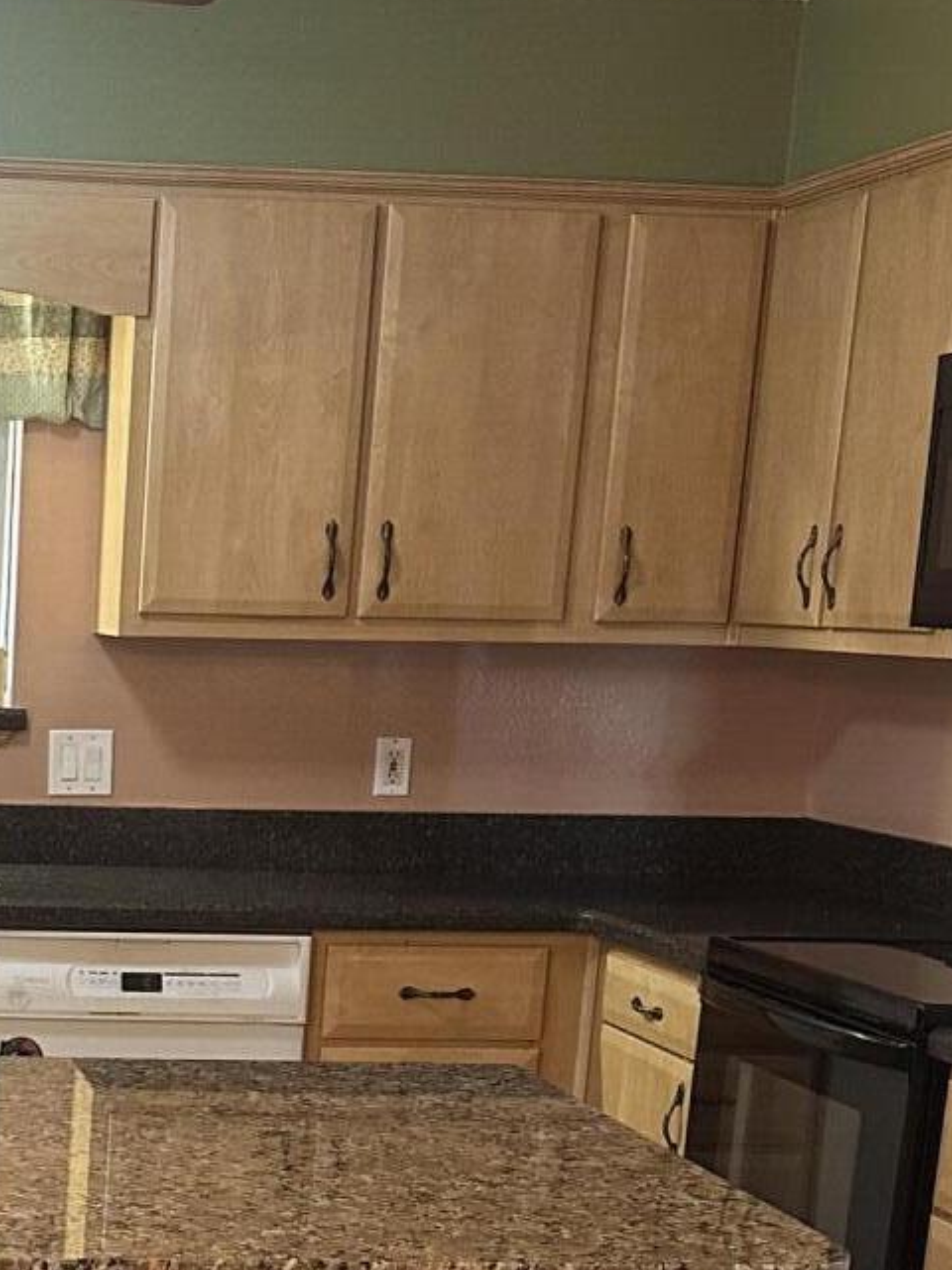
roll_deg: -2.1
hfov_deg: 18.9
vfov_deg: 24.6
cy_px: 1318
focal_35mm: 75
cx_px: -79
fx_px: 2750
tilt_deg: -14.4
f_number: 1.78
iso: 400
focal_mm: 6.86
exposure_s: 1/60
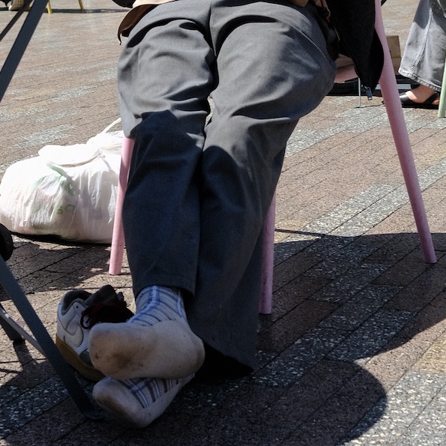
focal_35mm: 96
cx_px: 277
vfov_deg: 17.7
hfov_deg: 18.1
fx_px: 1399
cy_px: 16
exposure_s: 1/1000
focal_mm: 23
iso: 250
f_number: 5
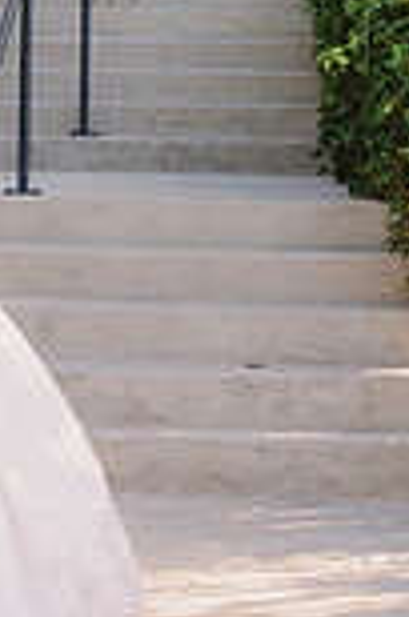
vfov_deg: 18.4
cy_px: 208
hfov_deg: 12.3
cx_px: 114
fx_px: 1900
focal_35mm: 111
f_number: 2.8
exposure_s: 1/320
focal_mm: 38
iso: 80
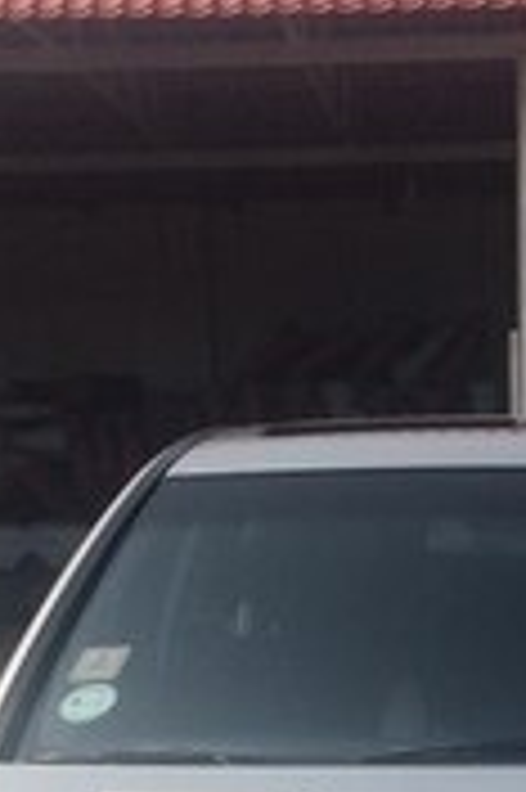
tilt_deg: -19.3
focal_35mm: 85
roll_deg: +3.1
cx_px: 454
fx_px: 1866
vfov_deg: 21.1
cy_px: 1098
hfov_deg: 15.9
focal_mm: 4.15
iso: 32
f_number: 2.2
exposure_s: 1/2564
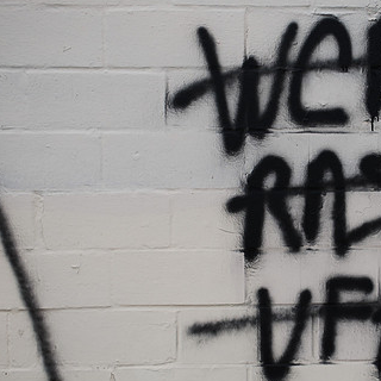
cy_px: 190
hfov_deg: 22.9
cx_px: 323
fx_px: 921
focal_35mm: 74
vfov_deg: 23.4
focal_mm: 32
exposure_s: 1/125
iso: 200
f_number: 5.6
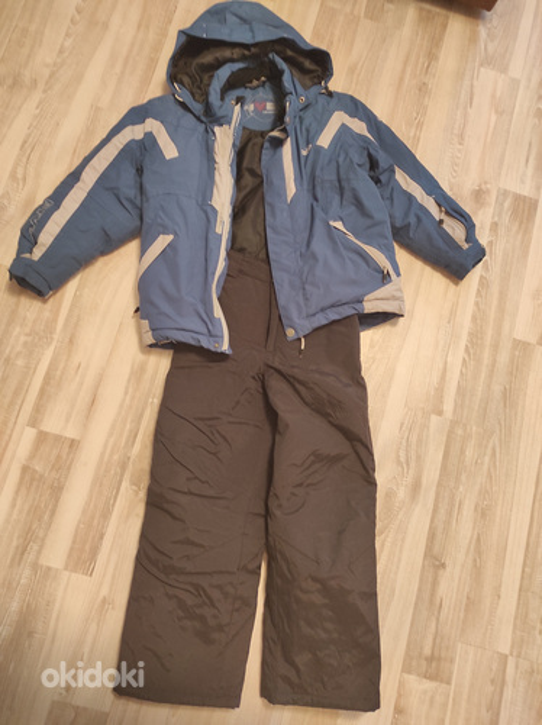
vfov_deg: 69.4
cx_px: 271
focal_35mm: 25
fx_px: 523
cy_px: 362
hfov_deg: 54.8
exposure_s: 1/20
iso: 1036
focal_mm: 5.43
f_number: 1.89
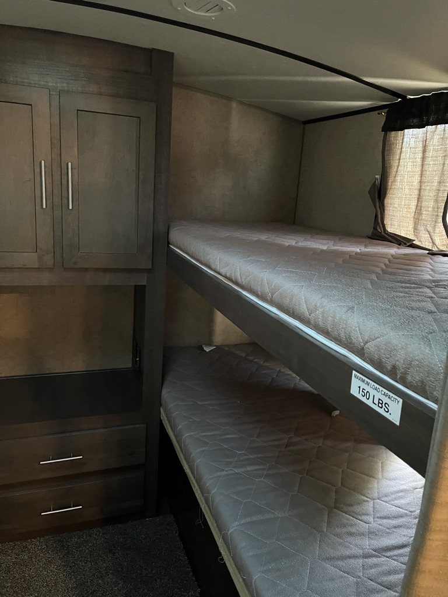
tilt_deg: -11.9
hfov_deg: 53.1
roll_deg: -1.9
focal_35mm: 26
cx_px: 224
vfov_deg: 67.3
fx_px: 449
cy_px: 298
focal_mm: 5.1
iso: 800
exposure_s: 1/30
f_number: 1.6
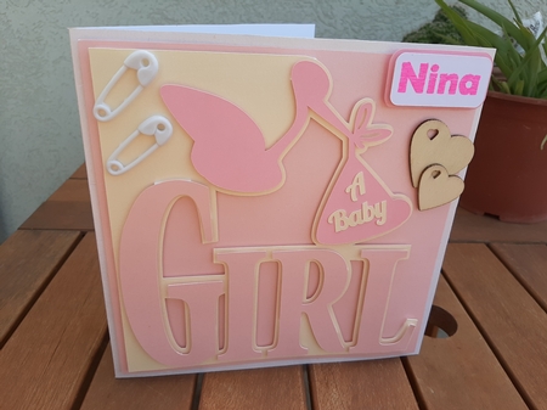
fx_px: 411
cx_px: 274
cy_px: 205
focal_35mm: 26
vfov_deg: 53.0
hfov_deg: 67.3
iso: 40
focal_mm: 3.93
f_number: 1.7
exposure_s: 1/1042
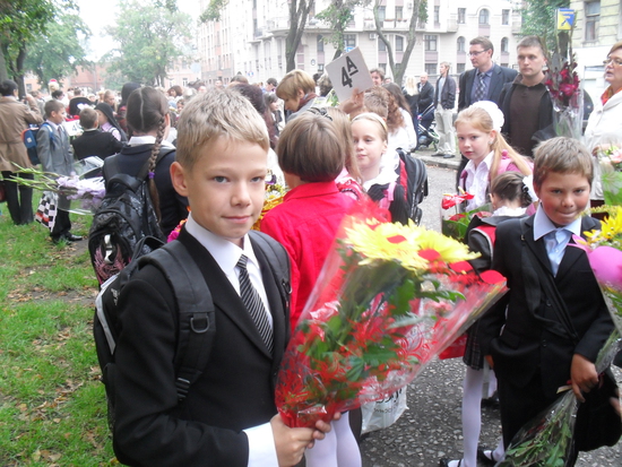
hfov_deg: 52.6
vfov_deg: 40.7
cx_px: 311
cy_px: 234
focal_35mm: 35
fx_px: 629
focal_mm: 6.3
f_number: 3.2
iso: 160
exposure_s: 1/30
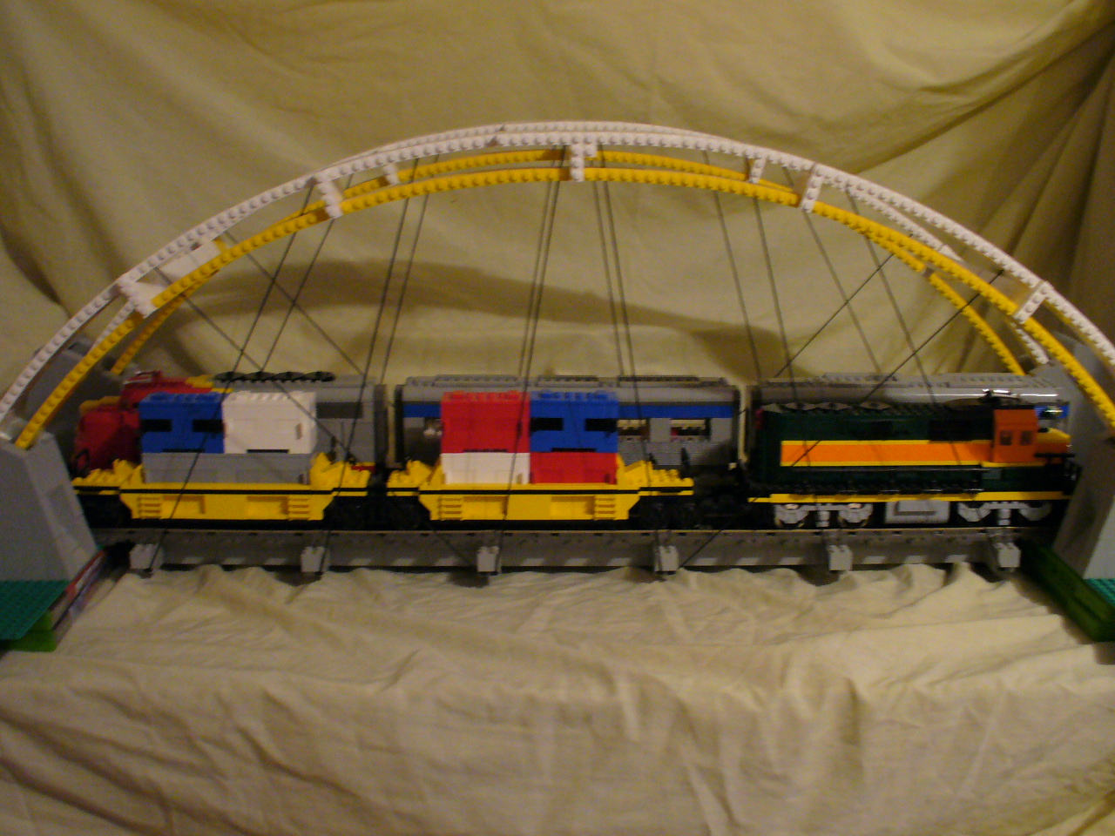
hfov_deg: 45.8
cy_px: 418
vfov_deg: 35.1
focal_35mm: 41
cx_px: 558
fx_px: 1321
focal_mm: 6.1
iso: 200
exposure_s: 1/8
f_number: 2.8
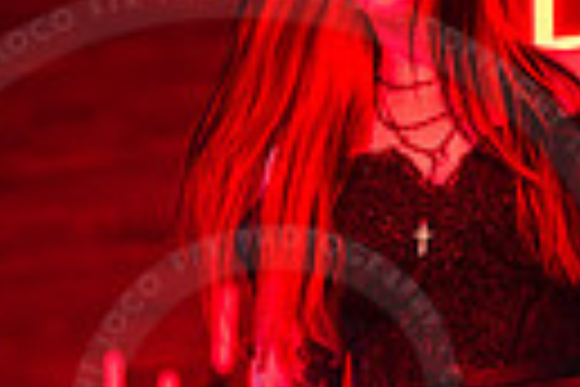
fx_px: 2819
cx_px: 355
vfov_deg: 7.7
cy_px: 522
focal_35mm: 175
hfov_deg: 11.7
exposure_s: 1/250
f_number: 1.2
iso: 500
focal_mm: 50
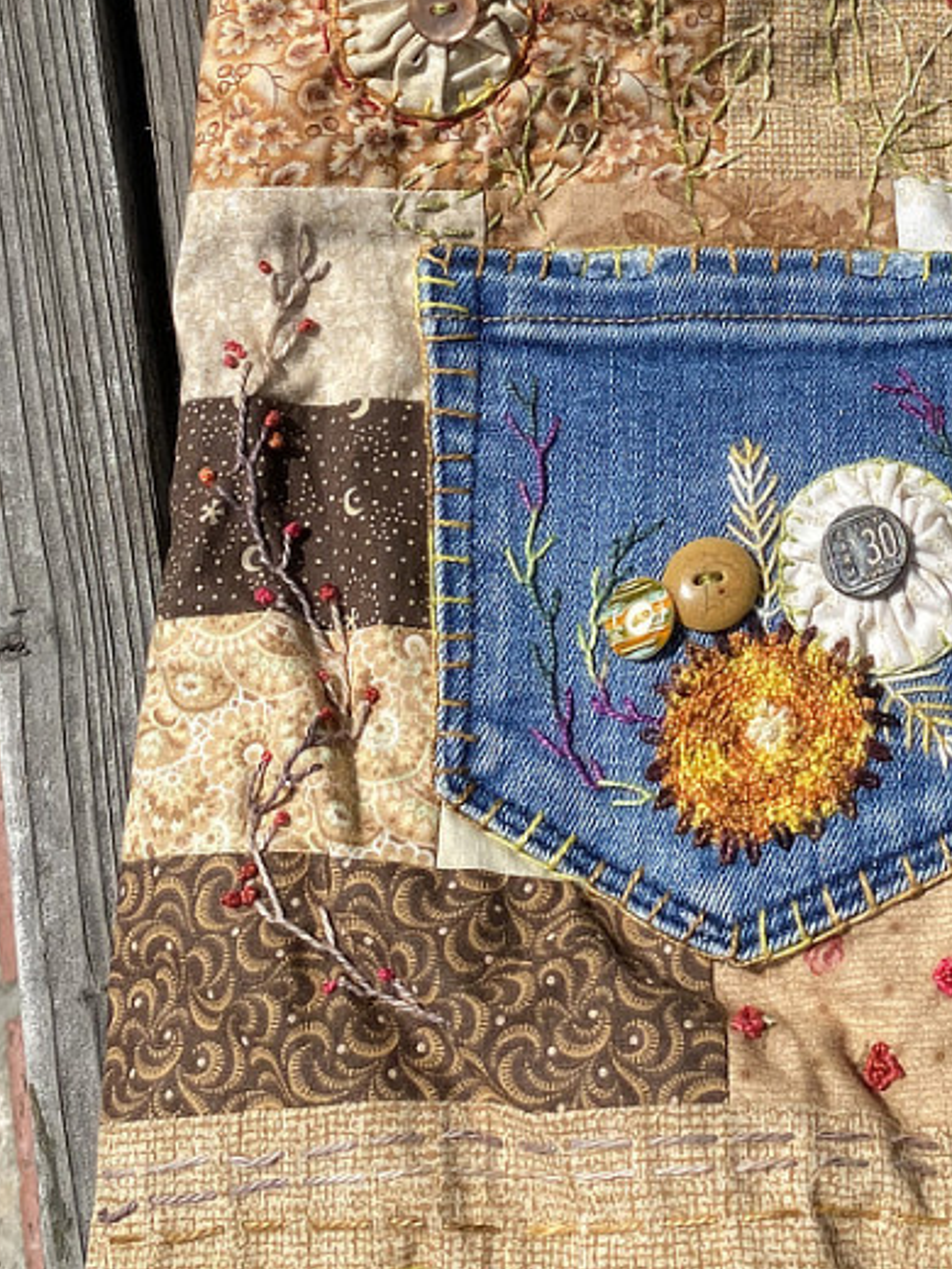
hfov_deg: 26.3
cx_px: 813
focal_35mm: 54
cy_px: 146
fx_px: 1980
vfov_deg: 33.8
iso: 32
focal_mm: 4.2
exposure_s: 1/3984
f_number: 1.8
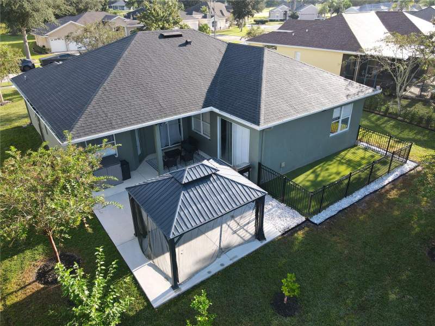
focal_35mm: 24
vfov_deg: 56.8
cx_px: 218
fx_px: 302
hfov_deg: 71.6
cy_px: 163
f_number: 2.8
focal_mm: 4.5
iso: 100
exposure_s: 1/100
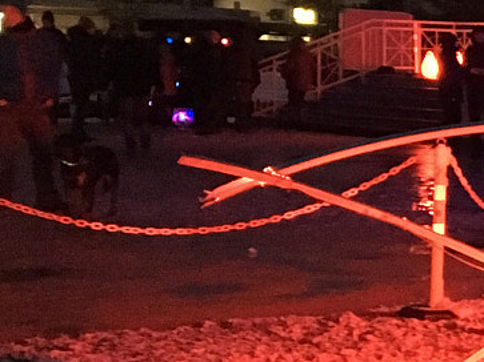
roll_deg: -1.1
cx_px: 961
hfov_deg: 13.3
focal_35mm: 128
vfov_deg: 11.6
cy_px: 168
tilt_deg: -2.6
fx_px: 1789
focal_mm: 4.15
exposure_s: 1/17
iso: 800
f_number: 2.2
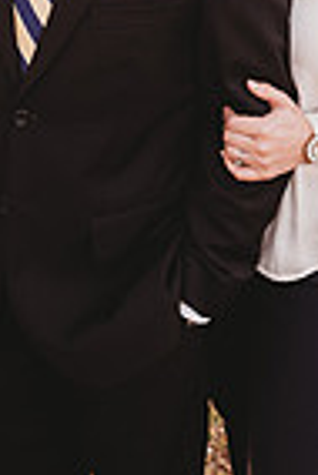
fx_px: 1004
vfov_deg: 23.7
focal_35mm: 76
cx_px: 201
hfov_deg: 18.0
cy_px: -127
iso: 125
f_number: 2.5
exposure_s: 1/250
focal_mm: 24
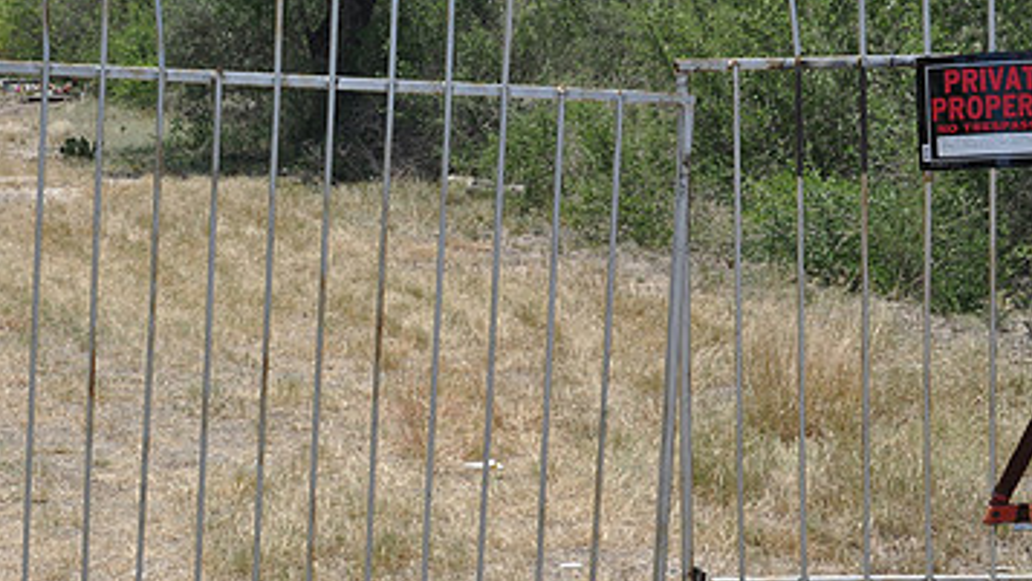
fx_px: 2655
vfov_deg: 12.5
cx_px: 211
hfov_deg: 21.7
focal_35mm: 97
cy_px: 328
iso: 200
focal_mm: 38
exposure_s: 1/250
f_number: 8
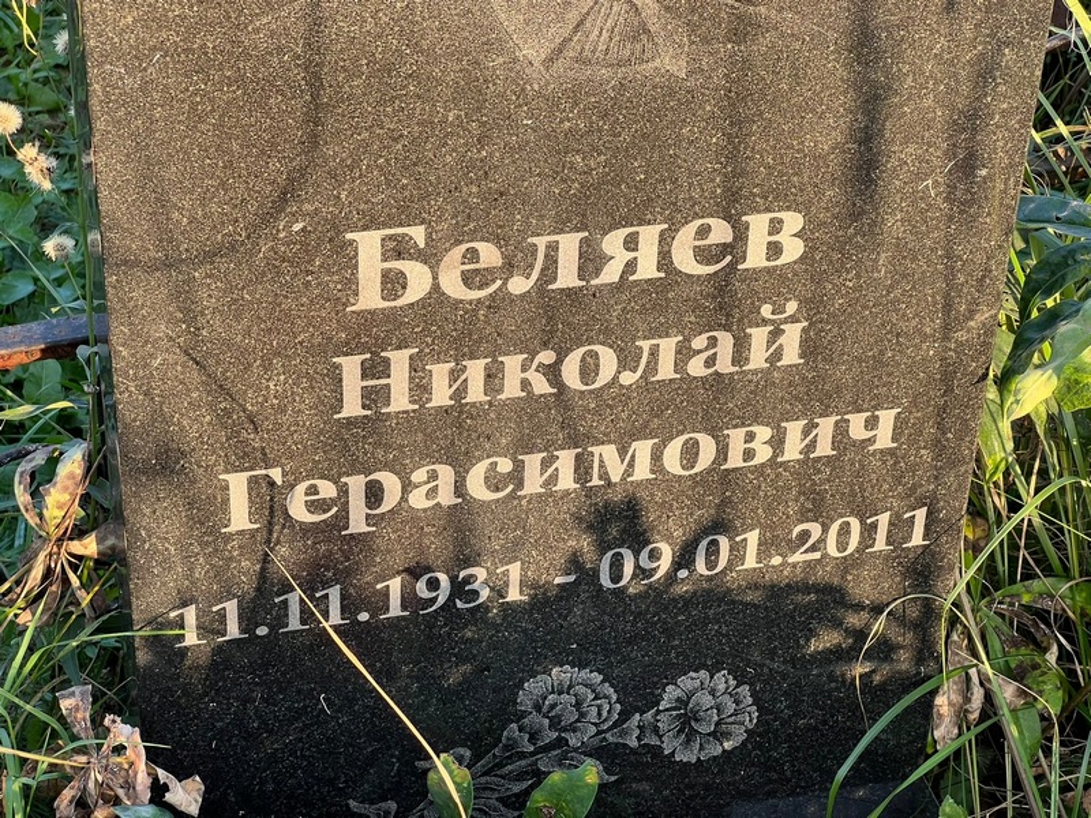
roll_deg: +0.6
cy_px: 409
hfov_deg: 25.3
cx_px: 546
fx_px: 2427
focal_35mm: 77
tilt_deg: -37.9
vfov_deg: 19.1
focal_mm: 9
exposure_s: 1/99
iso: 64
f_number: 2.8
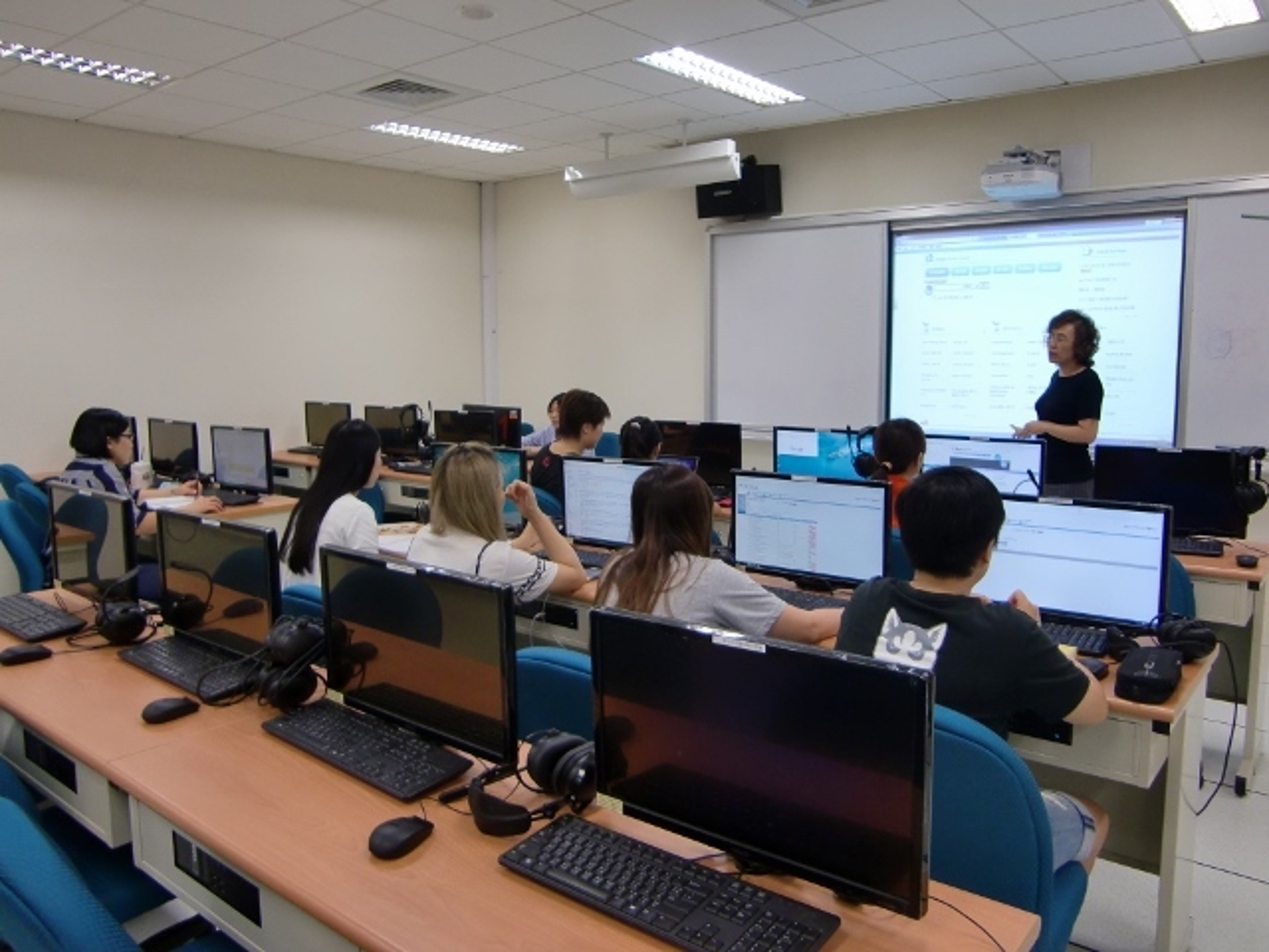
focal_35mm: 28
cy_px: 476
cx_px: 634
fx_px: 1026
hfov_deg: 63.4
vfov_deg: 49.7
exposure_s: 1/60
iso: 100
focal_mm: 4.9
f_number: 2.6
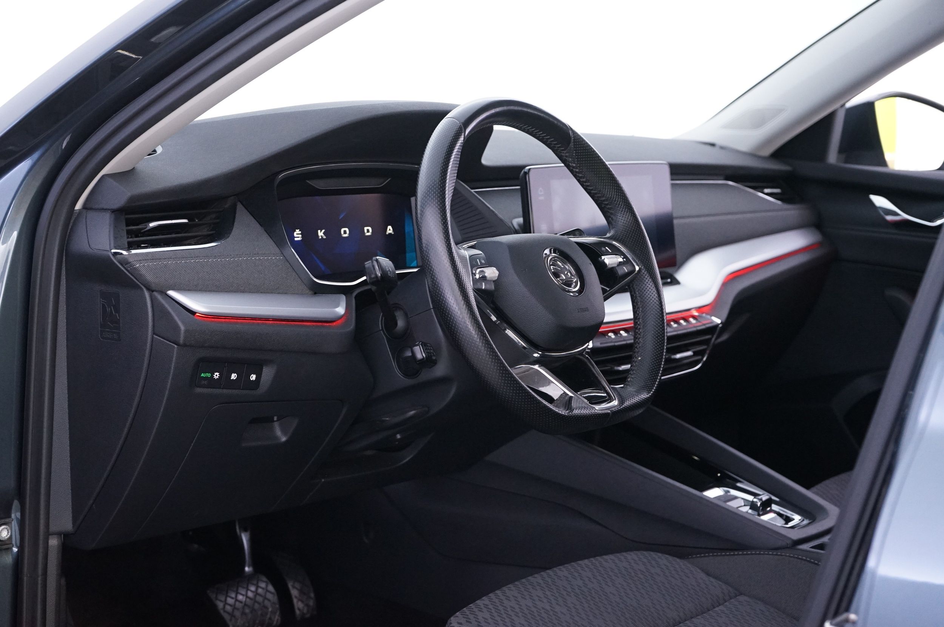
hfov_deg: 31.0
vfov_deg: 20.9
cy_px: 314
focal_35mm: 65
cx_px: 472
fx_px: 1703
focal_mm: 65
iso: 3200
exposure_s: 1/10
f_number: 6.3
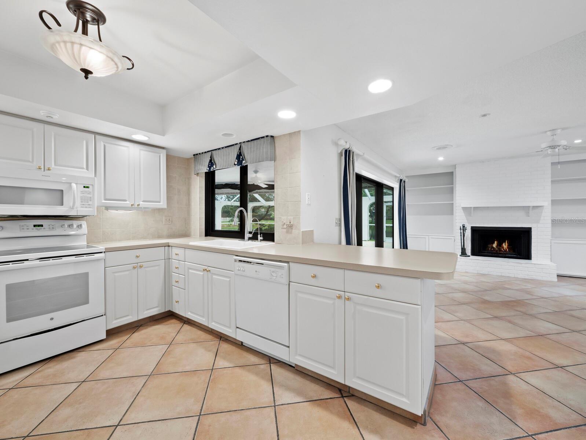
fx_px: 237
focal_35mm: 14
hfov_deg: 102.0
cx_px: 293
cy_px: 220
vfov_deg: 85.7
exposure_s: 1
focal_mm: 7
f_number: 11
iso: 400
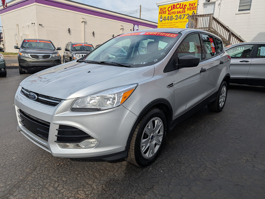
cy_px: 100
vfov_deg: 56.9
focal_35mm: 24
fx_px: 184
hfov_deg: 71.5
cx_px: 132
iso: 19
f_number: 1.68
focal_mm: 6.9
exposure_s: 1/1678
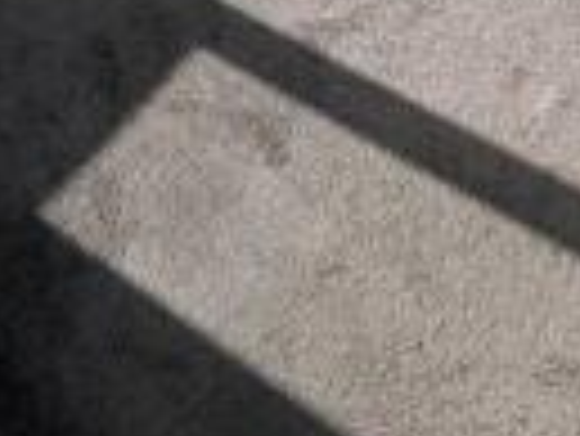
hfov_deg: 35.5
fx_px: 906
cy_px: -380
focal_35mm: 54
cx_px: 252
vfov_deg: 19.3
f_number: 1.7
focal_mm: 2.02
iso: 59
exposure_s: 1/3906
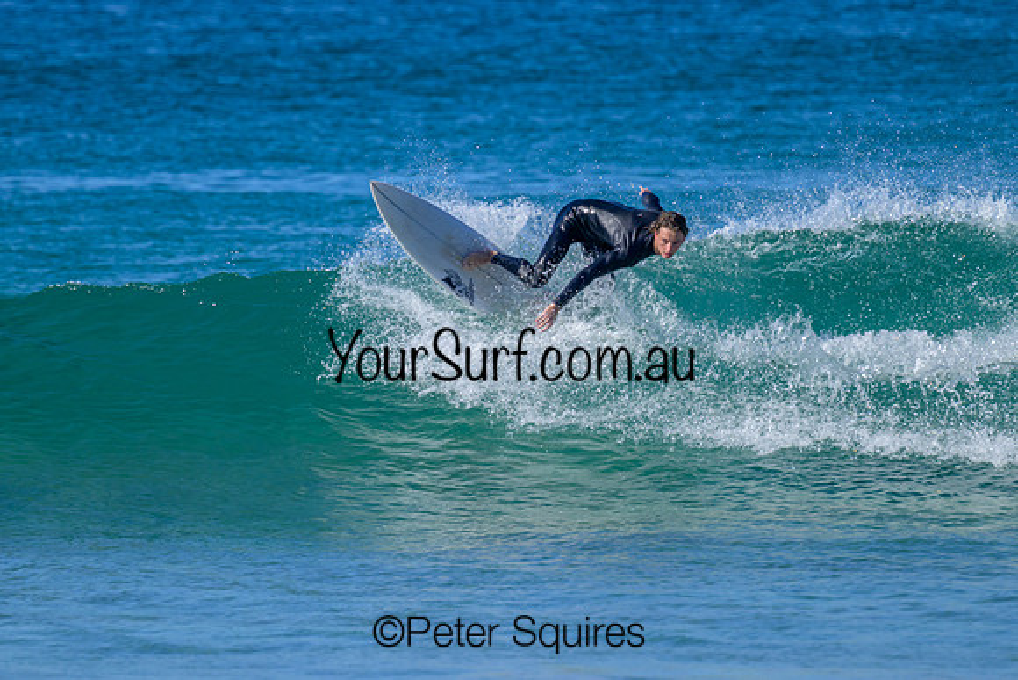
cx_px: 553
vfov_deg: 1.8
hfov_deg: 2.7
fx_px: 21782
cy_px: 327
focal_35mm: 770
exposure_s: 1/1000
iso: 320
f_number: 8
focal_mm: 560
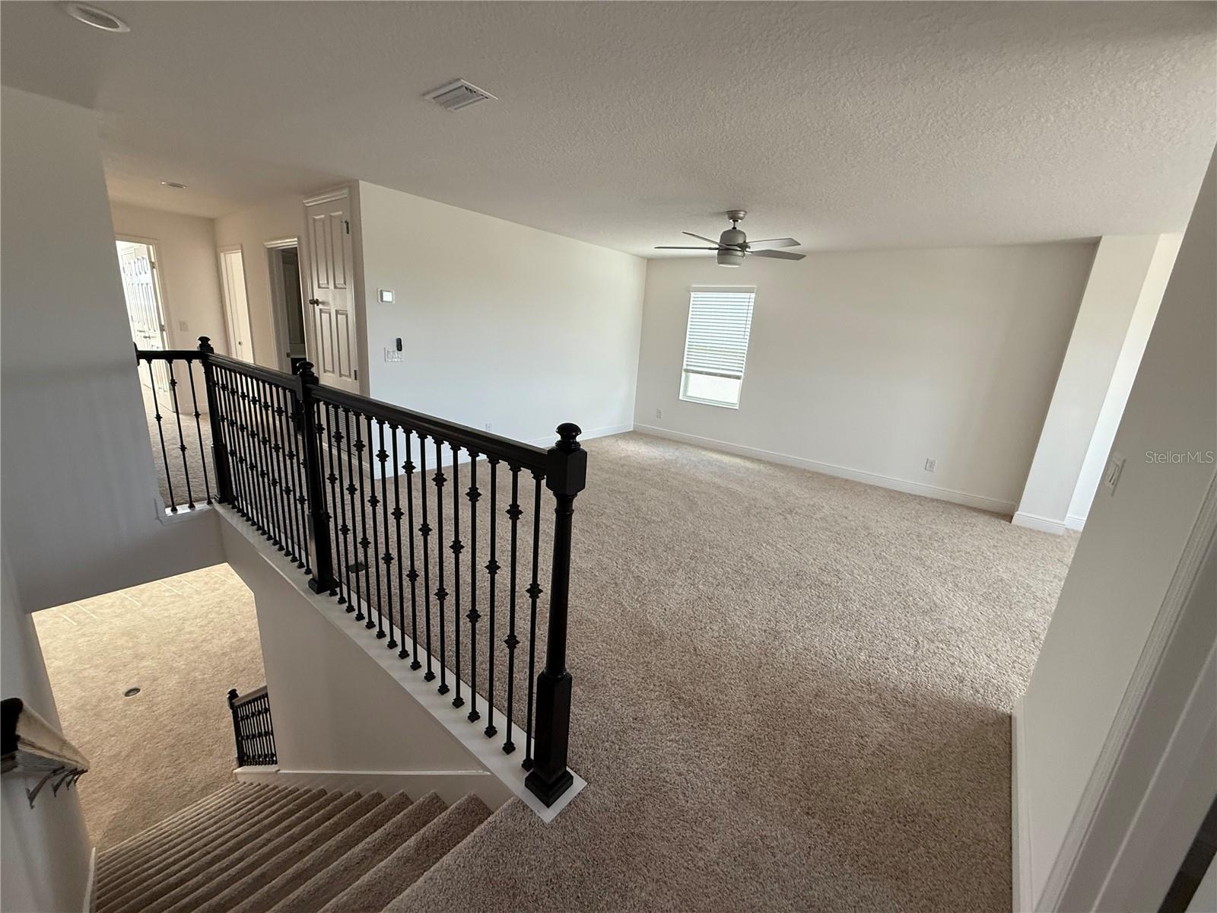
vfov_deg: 85.7
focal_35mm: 14
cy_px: 456
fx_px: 492
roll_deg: -4.2
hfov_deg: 102.1
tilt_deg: -14.6
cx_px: 608
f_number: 2.2
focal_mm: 2.22
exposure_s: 1/99
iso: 200
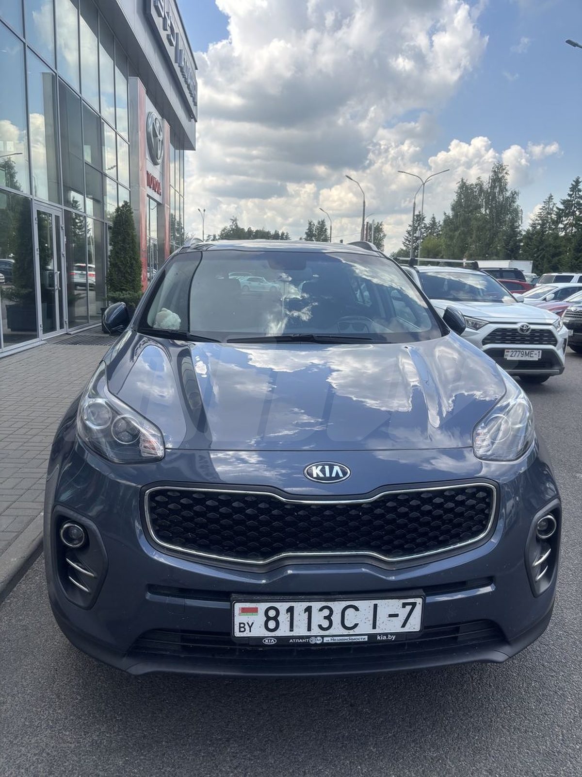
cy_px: 388
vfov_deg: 67.3
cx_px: 291
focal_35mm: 26
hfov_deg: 53.1
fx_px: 583
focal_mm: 5.96
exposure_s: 1/1522
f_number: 1.6
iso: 50
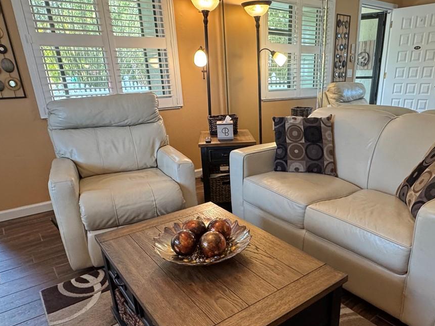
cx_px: 255
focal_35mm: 26
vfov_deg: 52.6
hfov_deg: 66.8
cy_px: 197
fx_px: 327
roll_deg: +2.2
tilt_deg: -22.1
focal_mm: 2.22
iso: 320
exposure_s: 1/60
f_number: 2.2
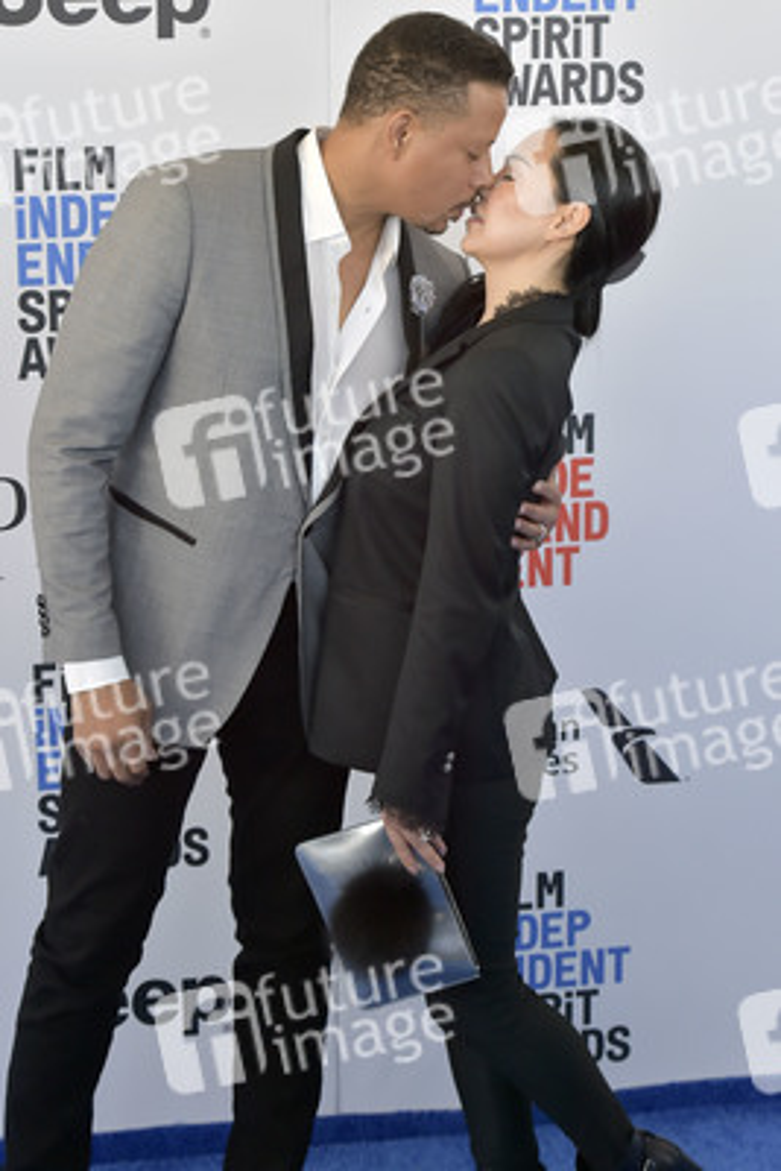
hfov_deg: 17.5
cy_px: 586
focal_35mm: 78
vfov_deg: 26.0
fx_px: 2536
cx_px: 390
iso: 500
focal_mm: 78
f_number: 6.3
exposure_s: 1/320
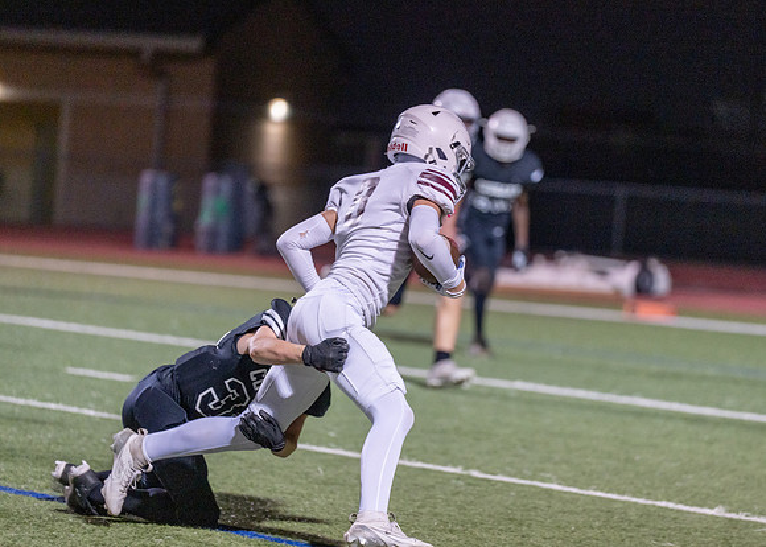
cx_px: 421
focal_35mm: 216
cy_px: 268
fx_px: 4704
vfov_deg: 6.7
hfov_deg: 9.3
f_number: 2.8
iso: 2000
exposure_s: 1/1000
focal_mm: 200
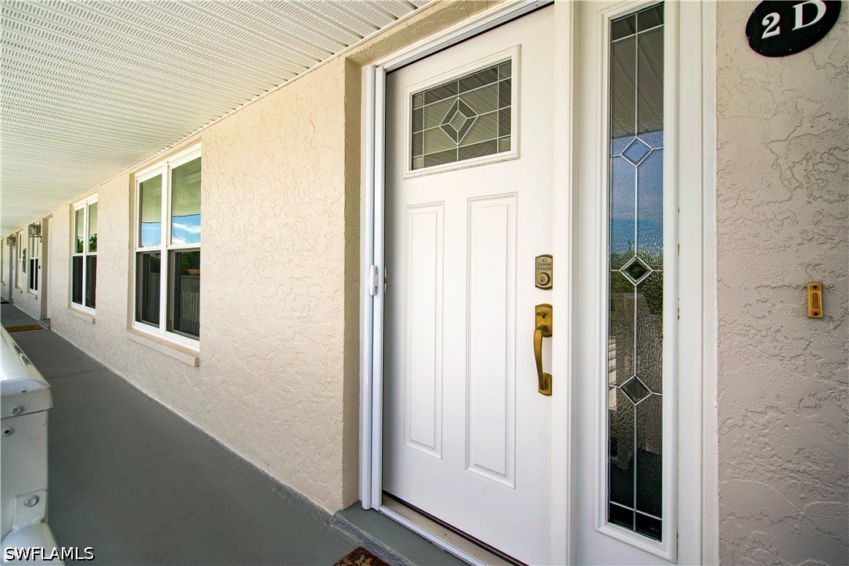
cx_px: 424
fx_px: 377
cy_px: 283
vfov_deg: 73.8
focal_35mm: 16
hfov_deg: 96.7
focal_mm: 16
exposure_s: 1/80
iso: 100
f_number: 8
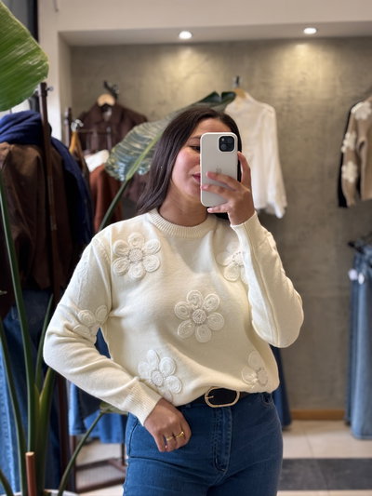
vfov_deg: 36.8
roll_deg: +1.2
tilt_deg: -13.2
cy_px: 248
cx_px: 186
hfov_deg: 28.0
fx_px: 745
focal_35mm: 52
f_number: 1.6
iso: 32
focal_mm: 5.96
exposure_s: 1/50
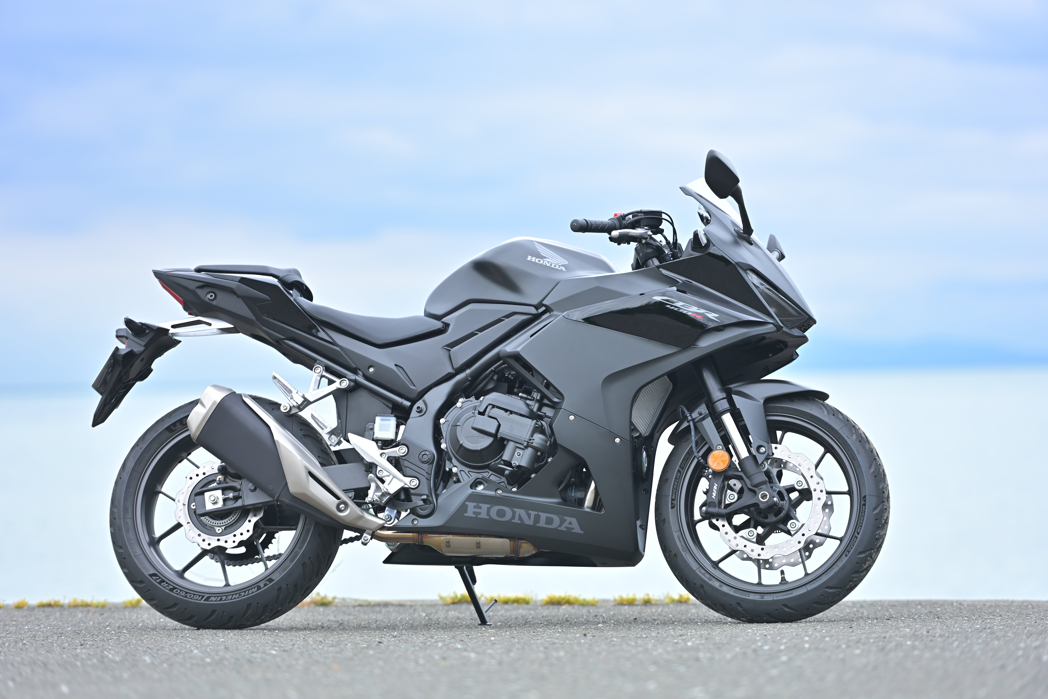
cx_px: 524
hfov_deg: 13.7
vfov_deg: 9.1
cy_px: 350
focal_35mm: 150
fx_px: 4366
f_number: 3.5
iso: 80
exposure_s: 1/500
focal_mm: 150
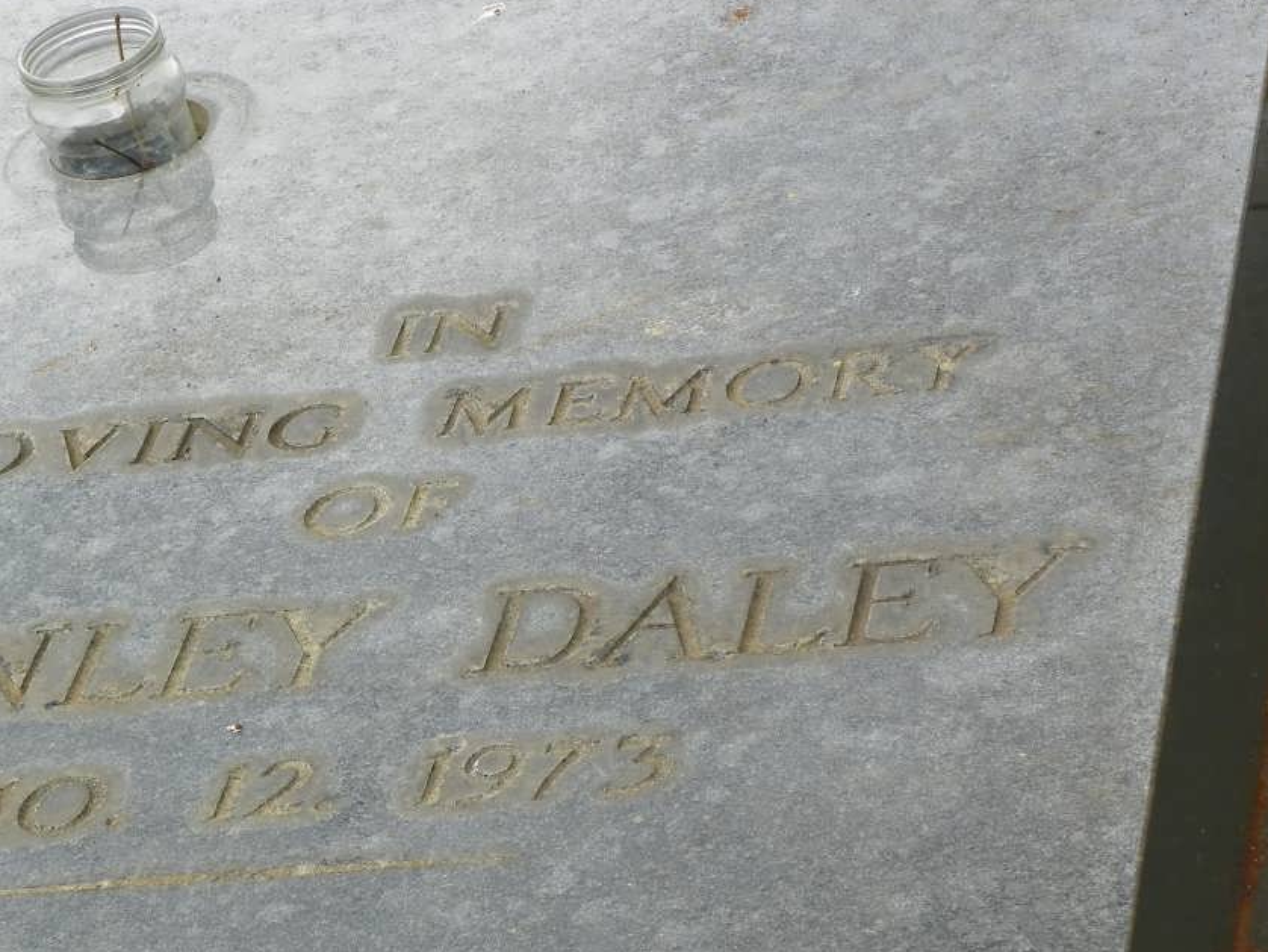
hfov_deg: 14.5
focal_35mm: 136
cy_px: 549
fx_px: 4983
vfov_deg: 10.9
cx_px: 398
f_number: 4
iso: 64
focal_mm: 16.9
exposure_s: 1/125
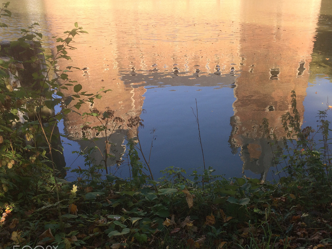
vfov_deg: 41.7
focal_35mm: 34
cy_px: 137
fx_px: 326
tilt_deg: -26.4
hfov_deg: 53.7
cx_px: 192
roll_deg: -0.1
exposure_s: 1/394
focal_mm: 4.15
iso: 32
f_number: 2.2
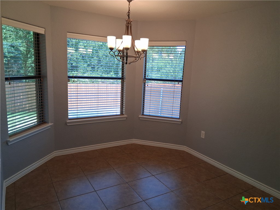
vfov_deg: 53.1
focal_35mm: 26
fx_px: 210
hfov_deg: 67.3
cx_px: 140
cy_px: 105
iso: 100
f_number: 1.8
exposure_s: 1/100
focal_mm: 3.98
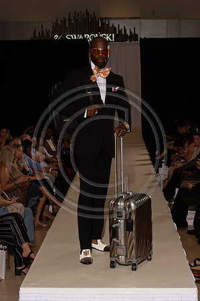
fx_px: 626
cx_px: 100
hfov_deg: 18.1
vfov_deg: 27.0
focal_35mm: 75
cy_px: 150
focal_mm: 75
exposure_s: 1/250
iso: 800
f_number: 9
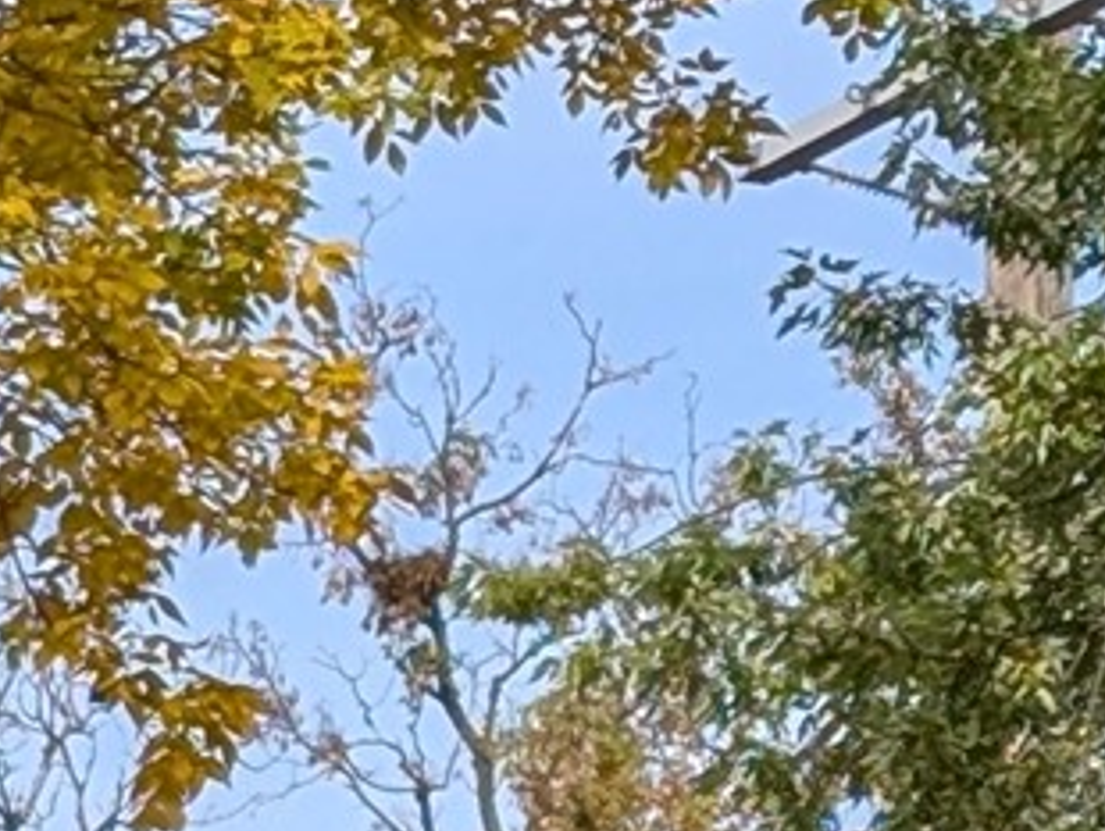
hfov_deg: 5.8
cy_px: 2418
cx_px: -2030
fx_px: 10319
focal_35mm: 323
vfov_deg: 4.4
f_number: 1.68
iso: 20
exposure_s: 1/992
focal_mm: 6.9
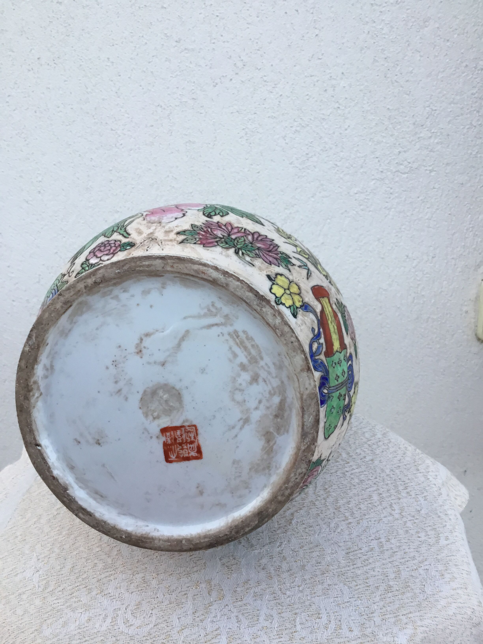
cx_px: 242
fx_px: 577
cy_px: 322
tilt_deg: -20.4
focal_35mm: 31
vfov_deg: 58.4
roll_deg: +2.5
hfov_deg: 45.4
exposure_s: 1/33
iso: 32
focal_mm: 3.3
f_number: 2.4
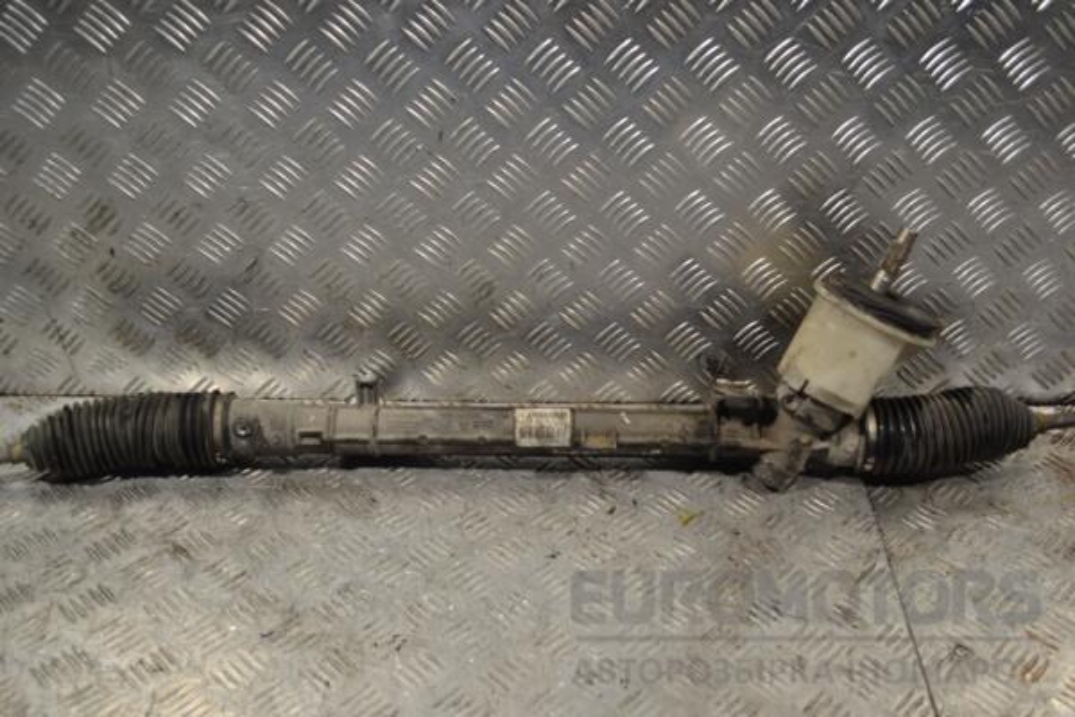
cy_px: 358
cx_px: 538
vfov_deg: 34.2
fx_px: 1164
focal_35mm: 39
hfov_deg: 49.6
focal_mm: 26
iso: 100
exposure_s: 1/40
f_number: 4.2
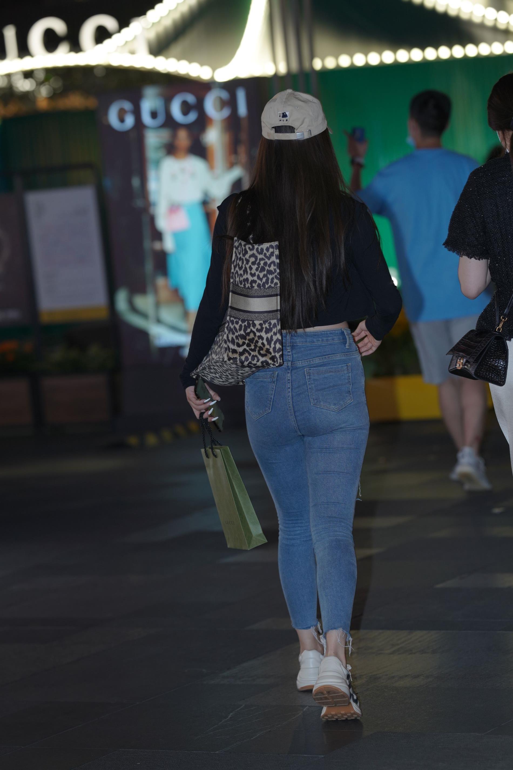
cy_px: 385
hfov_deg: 10.2
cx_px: 256
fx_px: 2886
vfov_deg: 15.2
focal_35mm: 135
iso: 500
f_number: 3.2
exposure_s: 1/250
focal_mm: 135
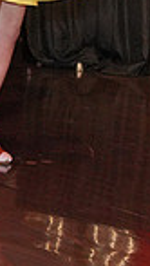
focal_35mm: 198
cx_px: -169
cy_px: -136
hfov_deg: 6.0
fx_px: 1396
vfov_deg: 10.5
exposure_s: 1/200
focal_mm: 48
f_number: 4
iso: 4000
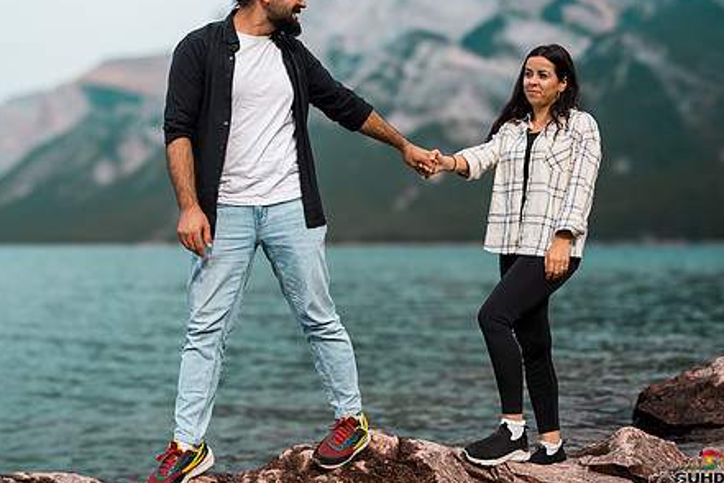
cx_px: 286
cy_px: 190
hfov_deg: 42.5
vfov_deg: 29.2
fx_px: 925
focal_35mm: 46
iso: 200
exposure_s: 1/3200
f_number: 2.8
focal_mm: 35
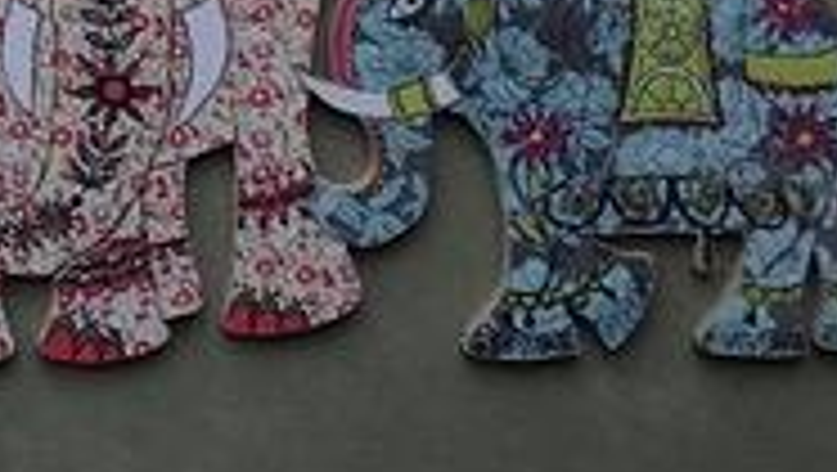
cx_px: -212
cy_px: -499
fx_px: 2577
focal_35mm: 116
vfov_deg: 9.7
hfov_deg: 17.4
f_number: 4
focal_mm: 5.61
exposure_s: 1/40
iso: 80
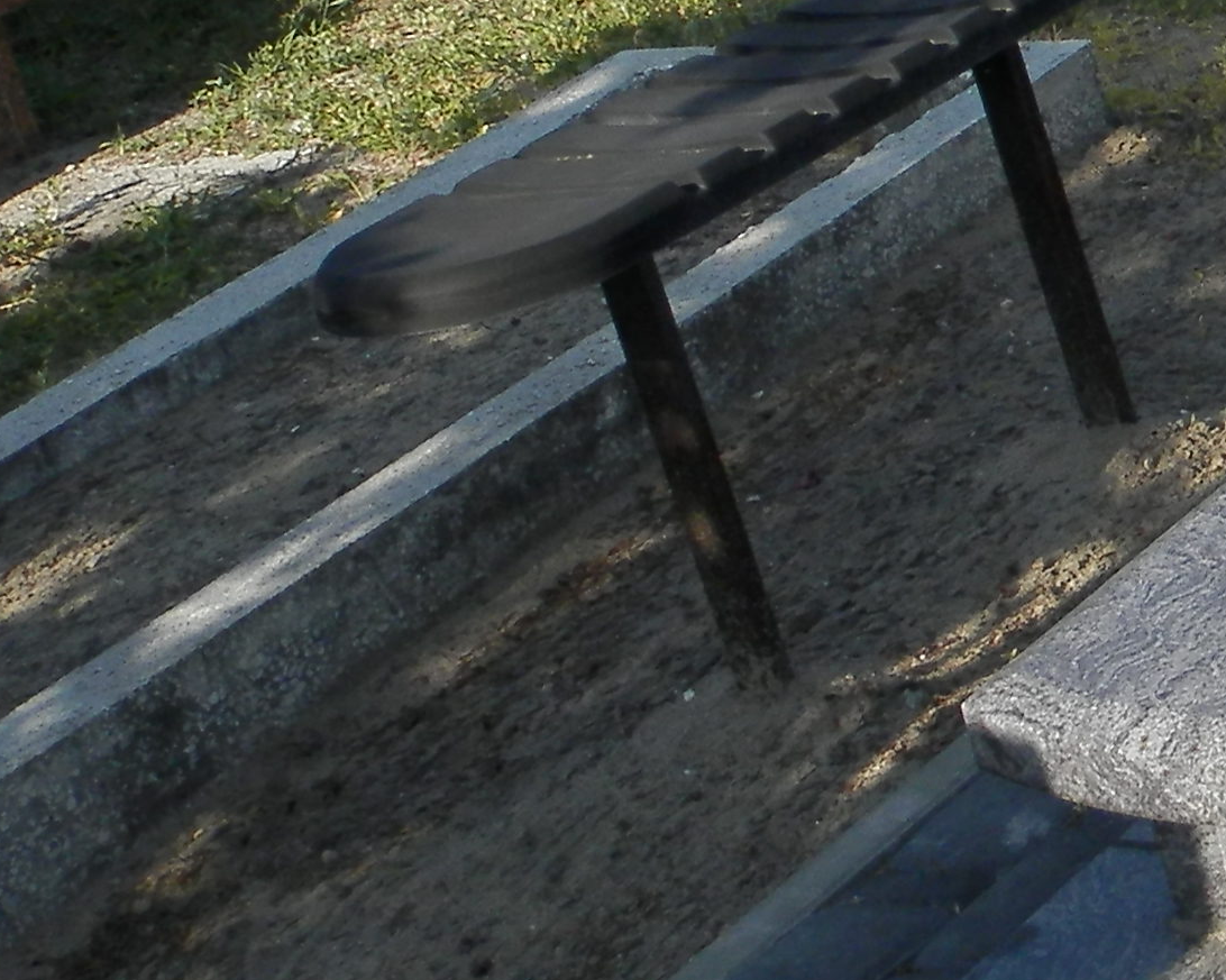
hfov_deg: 17.0
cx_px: 1800
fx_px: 3736
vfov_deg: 14.8
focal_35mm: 103
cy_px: 62
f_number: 3.1
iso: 80
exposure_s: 1/1000
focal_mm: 4.5
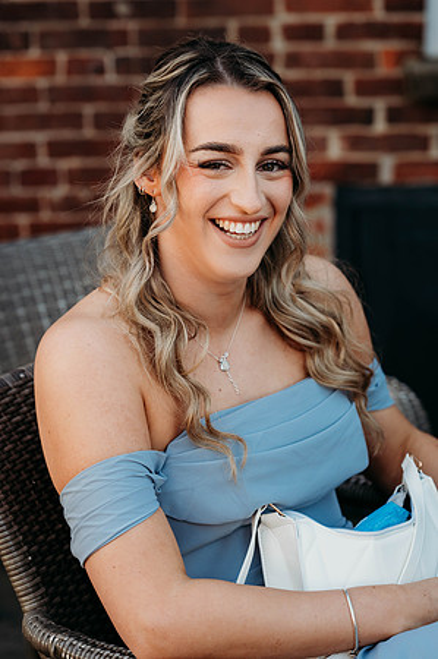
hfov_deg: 16.0
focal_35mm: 85
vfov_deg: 23.9
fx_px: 1555
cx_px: 219
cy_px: 330
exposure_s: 1/200
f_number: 4
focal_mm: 85
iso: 125
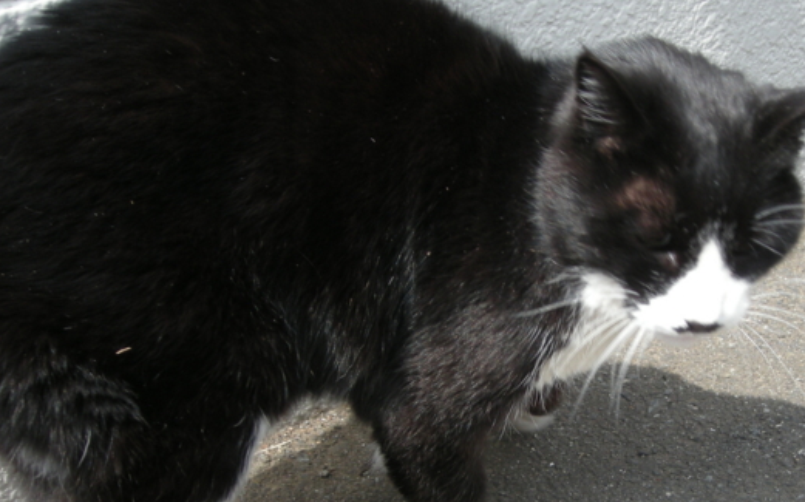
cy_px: 315
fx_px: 1250
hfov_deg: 35.4
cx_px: 527
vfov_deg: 22.7
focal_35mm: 57
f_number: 5.7
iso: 64
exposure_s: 1/128
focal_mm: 5.7
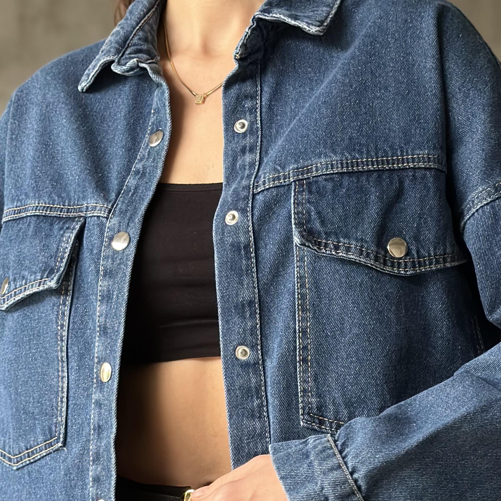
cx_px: 270
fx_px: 1621
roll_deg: +0.0
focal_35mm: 99
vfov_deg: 17.3
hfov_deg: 17.6
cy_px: 447
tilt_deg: +0.6
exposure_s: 1/60
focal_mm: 6.86
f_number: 1.78
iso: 320
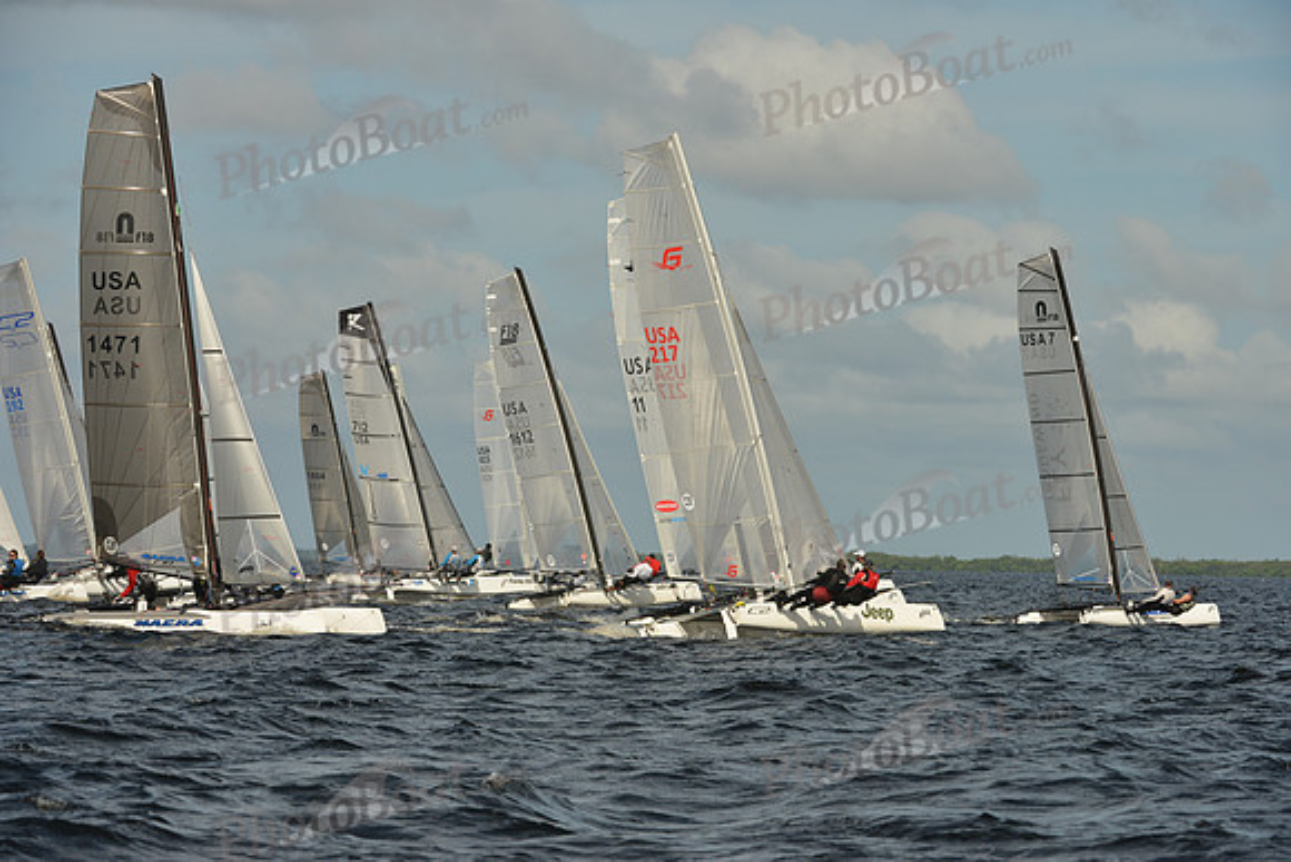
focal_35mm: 200
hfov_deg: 10.3
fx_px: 7174
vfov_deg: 6.9
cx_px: 646
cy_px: 431
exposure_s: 1/800
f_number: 9
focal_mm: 200
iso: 250
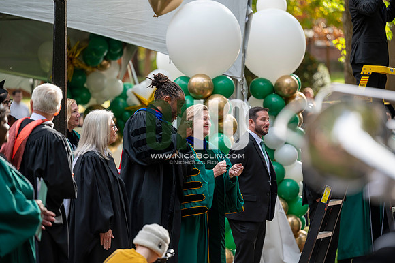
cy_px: 132
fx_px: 1590
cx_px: 198
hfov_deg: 14.2
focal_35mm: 145
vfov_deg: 9.5
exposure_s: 1/500
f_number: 2.8
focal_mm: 145
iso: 160
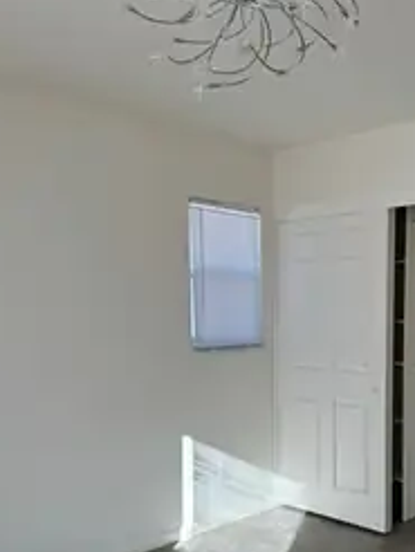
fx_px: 622
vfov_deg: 47.2
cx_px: 301
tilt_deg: -5.1
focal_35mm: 39
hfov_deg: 36.2
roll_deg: -0.4
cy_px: 361
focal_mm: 6.86
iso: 64
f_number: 1.78
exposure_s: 1/171
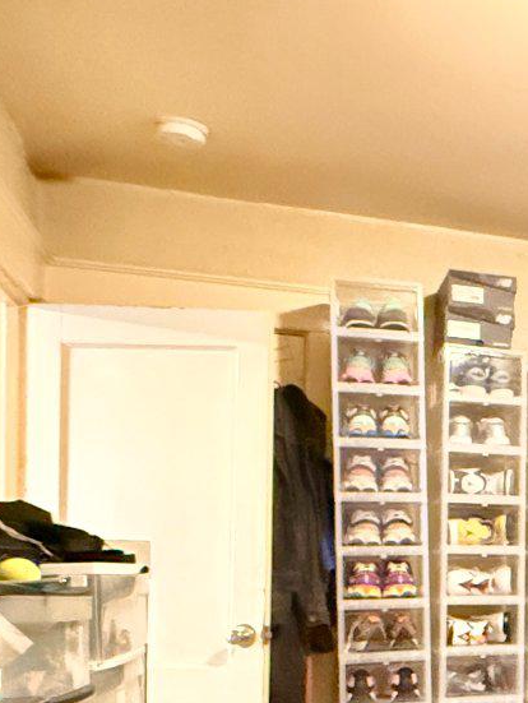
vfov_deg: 35.6
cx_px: 819
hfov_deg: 22.4
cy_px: 561
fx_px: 1056
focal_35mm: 52
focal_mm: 2.22
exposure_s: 1/30
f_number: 2.2
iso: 2500
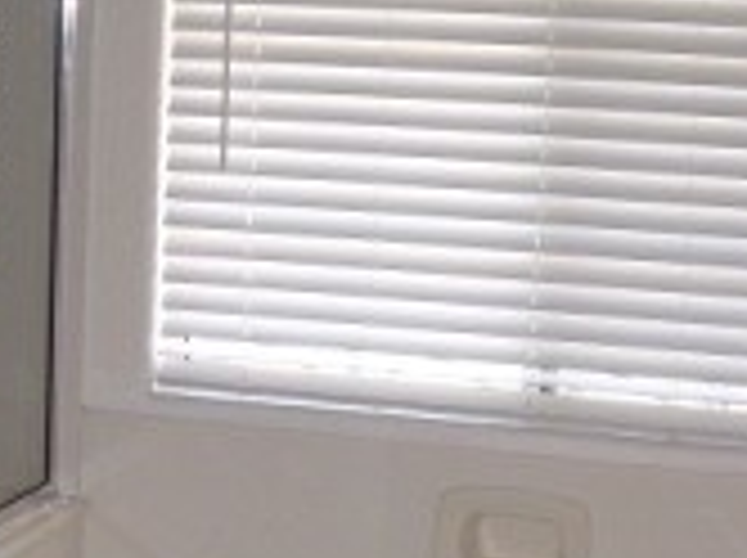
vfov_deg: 16.0
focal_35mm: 92
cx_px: 230
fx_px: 1982
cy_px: 369
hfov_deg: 21.2
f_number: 2.7
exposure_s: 1/60
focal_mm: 5.6
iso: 80
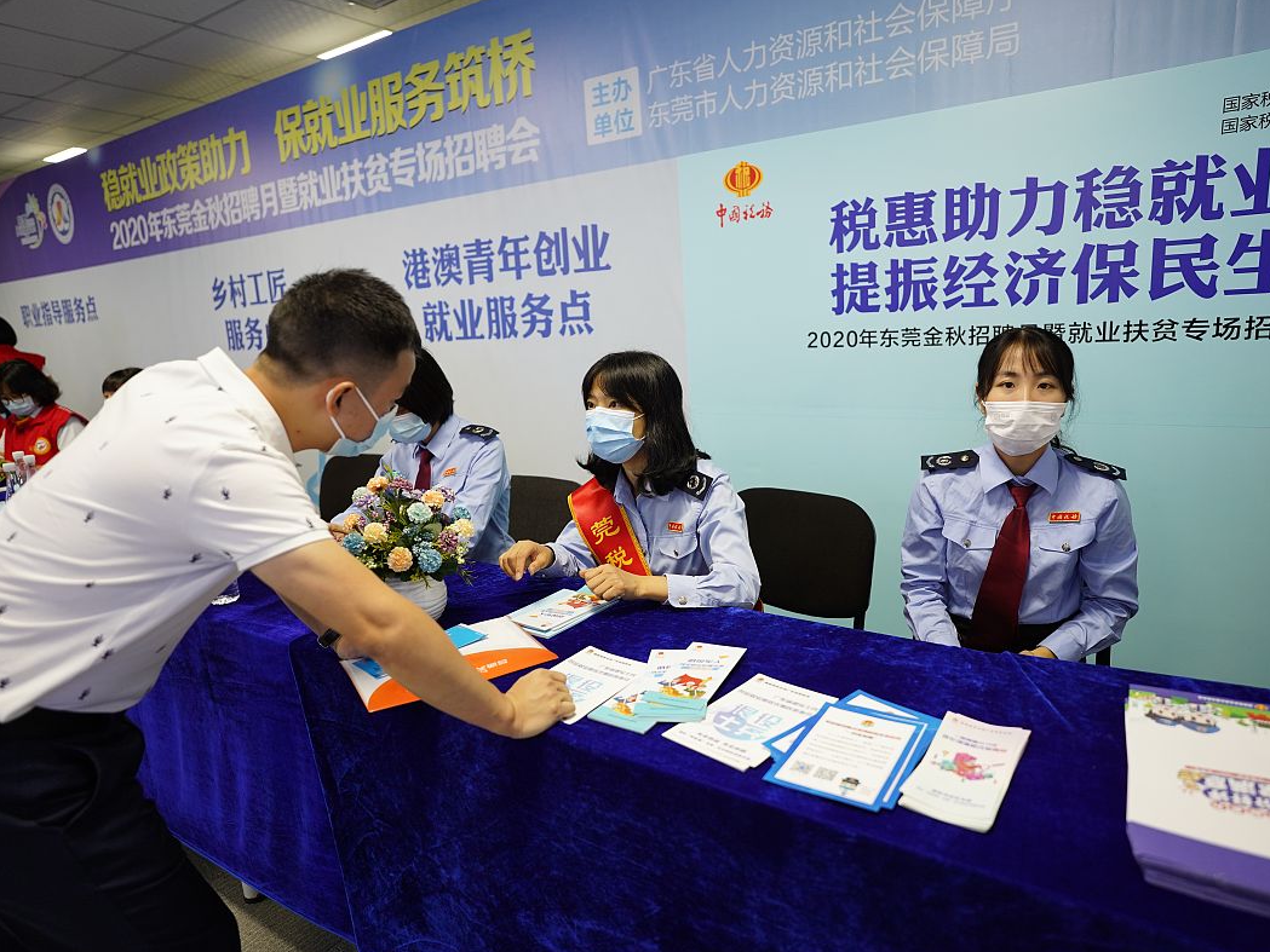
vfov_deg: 61.1
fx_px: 807
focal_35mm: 22
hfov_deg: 76.3
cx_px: 663
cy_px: 479
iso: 500
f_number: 1.8
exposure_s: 1/160
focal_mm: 20
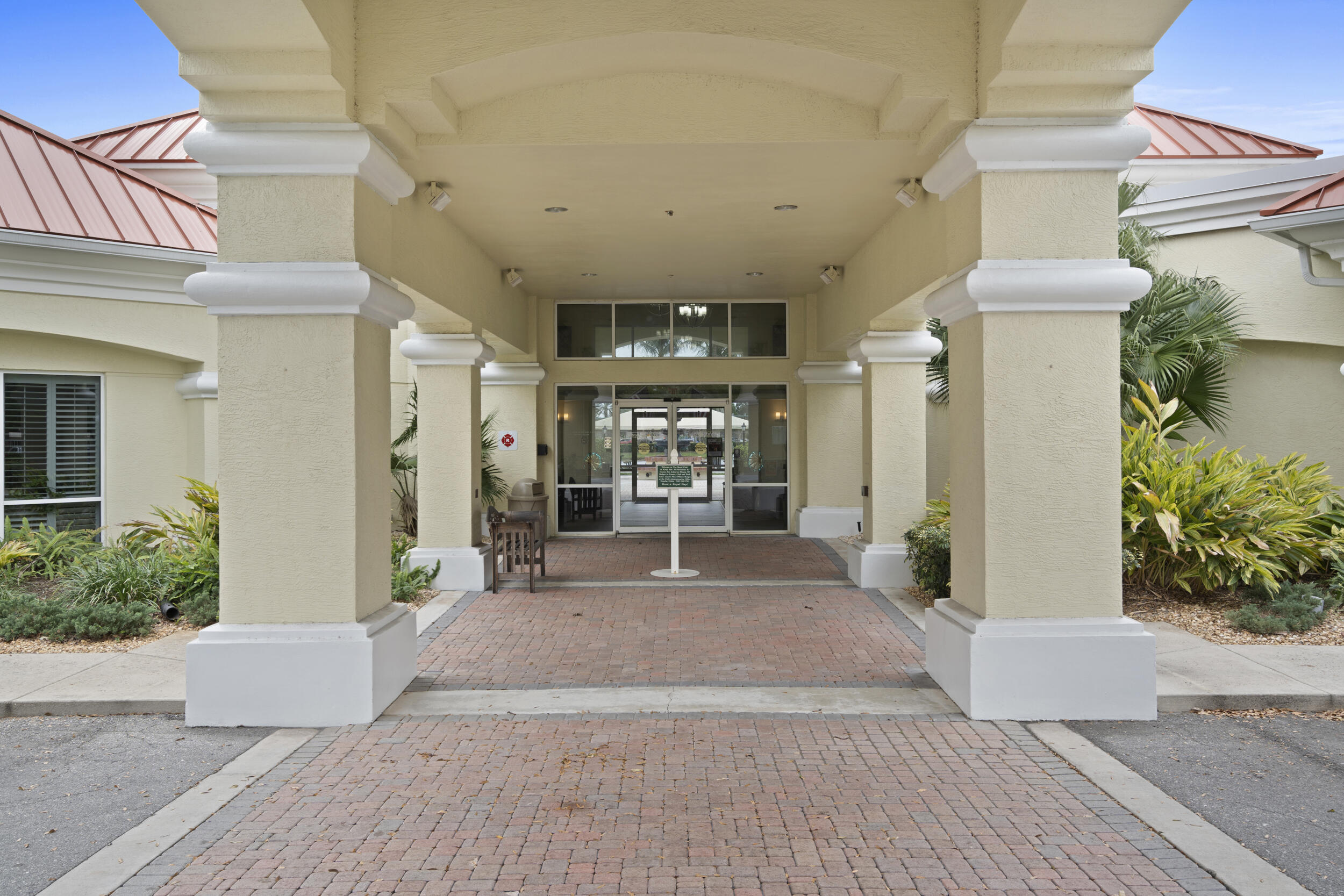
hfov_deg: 63.7
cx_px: 672
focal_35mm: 29
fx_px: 1083
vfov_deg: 45.0
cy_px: 448
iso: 250
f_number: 9
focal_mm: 29
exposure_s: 1/30
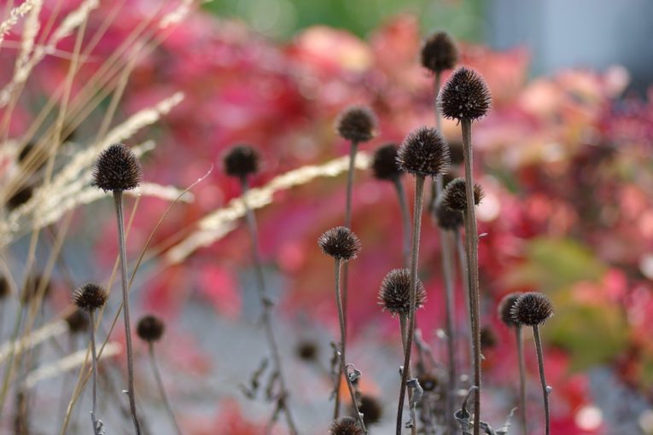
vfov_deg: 9.1
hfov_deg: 13.7
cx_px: 326
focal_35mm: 150
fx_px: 2721
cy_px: 218
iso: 100
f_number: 2.8
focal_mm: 100
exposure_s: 1/160
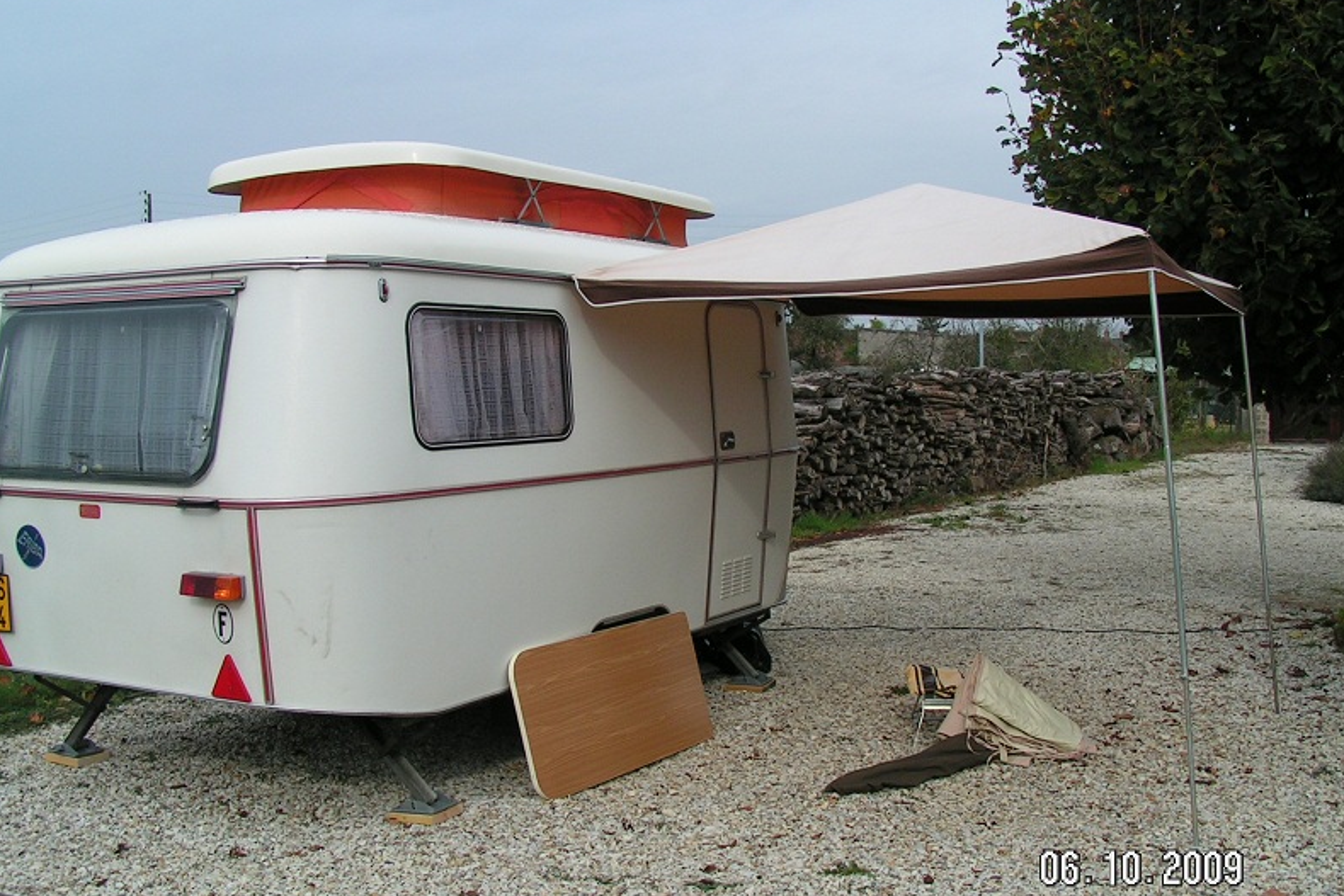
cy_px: 457
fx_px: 1494
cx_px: 677
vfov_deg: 33.4
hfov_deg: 48.5
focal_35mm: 40
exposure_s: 1/250
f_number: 5.6
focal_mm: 5.8
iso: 50
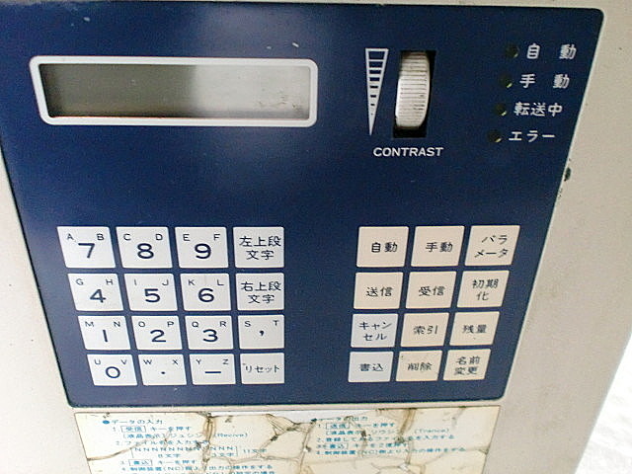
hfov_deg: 52.6
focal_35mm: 35
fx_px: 639
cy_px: 237
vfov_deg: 40.7
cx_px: 316
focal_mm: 6.3
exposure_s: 1/60
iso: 800
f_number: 3.1
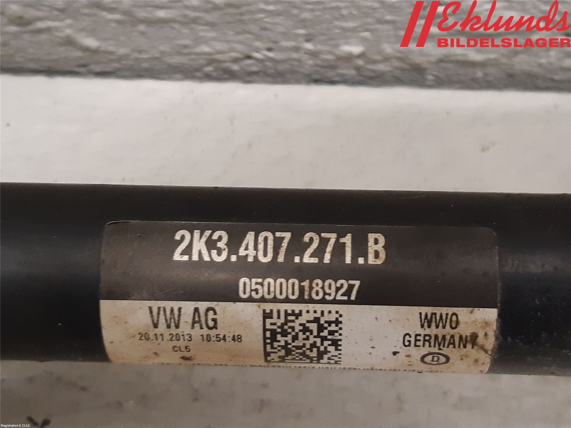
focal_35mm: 26
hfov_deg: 67.3
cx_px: 286
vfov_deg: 53.1
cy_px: 214
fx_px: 429
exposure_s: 1/33
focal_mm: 3.93
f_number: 1.7
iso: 200
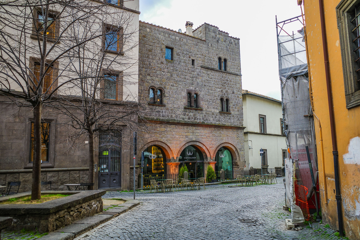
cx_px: 180
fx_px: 280
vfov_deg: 46.4
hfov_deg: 65.5
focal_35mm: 28
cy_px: 120
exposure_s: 1/100
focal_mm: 18.3
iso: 100
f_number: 2.8
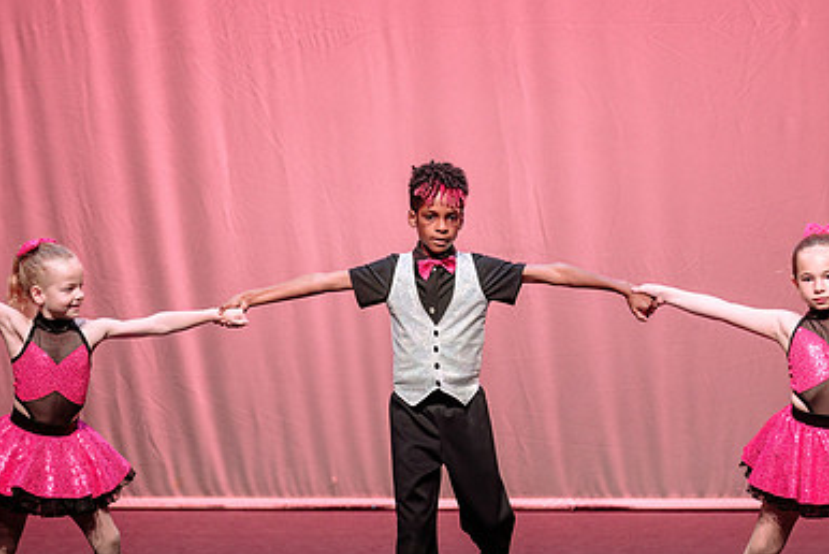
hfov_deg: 7.6
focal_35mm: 272
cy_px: 277
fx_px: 6268
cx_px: 467
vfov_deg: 5.1
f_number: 2.8
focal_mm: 150
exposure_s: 1/400
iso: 1250
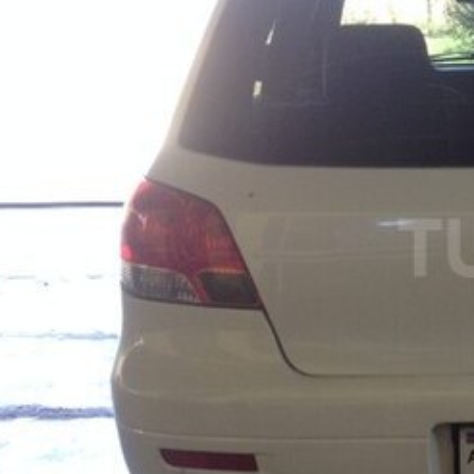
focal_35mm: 83
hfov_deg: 19.5
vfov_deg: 20.9
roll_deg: +0.4
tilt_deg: -15.6
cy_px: 248
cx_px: 595
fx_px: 1286
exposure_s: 1/120
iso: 80
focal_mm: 4.28
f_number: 2.4
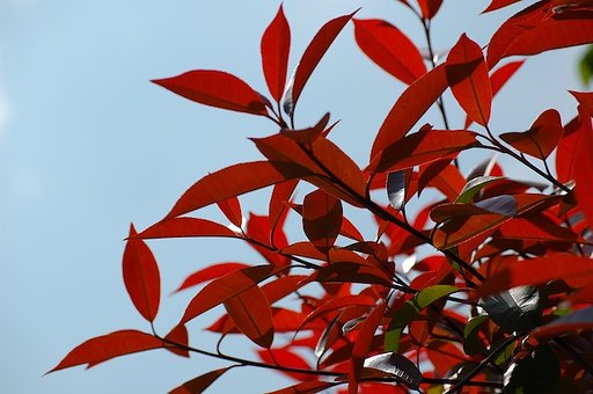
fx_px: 2714
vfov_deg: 8.3
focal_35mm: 165
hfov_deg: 12.5
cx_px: 296
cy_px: 197
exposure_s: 1/1250
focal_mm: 110
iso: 200
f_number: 9
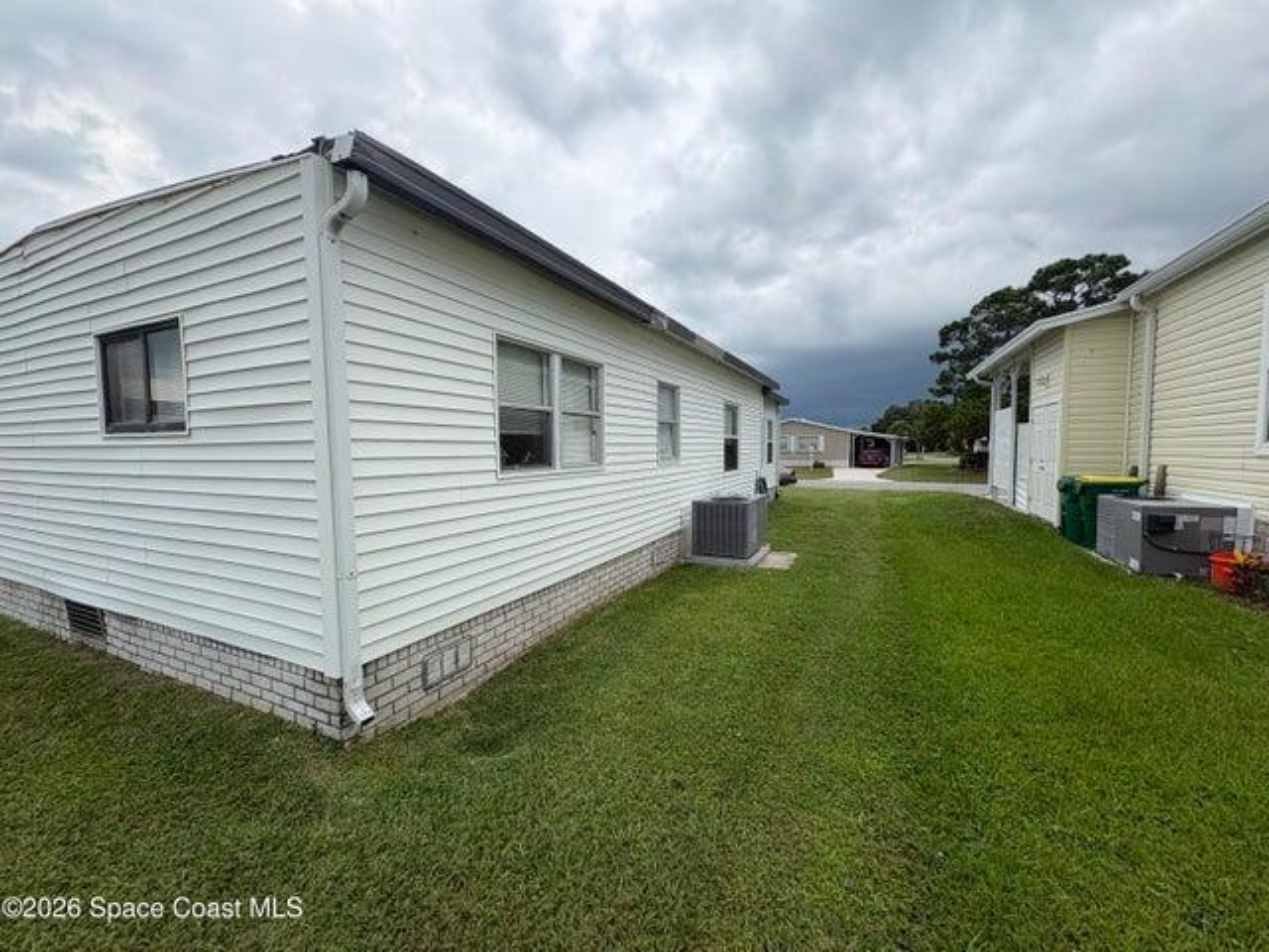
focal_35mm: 14
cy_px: 476
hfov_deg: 102.1
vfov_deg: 85.7
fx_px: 513
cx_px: 634
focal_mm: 2.22
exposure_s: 1/1126
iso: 50
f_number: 2.2
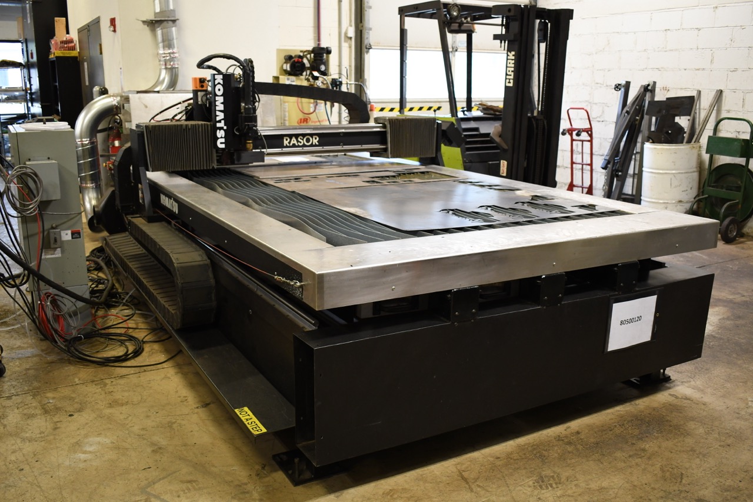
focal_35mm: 33
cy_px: 251
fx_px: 690
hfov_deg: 57.2
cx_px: 376
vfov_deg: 40.0
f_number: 3.8
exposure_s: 1/60
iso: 1000
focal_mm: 22
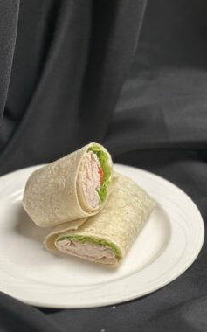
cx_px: 86
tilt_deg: -24.8
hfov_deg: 15.2
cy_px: 159
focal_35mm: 86
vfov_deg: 24.1
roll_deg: +1.7
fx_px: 777
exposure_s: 1/40
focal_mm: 9
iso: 125
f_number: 2.8
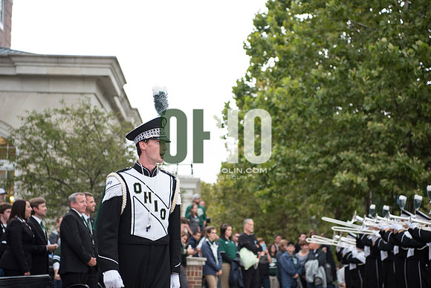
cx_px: 216
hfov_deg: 28.8
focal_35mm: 70
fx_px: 838
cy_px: 144
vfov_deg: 19.5
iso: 1600
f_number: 3.5
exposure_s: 1/320
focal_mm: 70
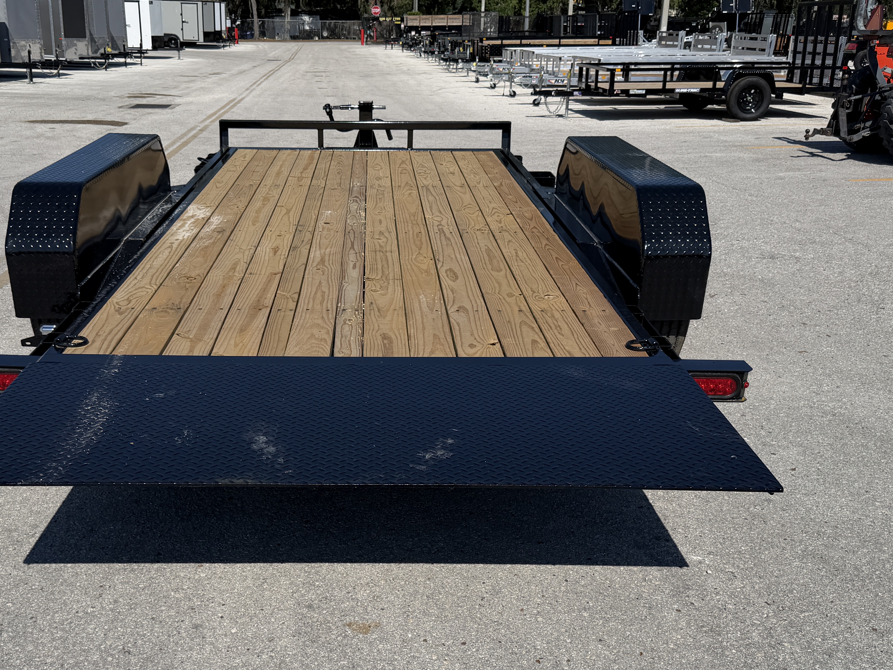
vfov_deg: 38.2
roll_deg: +0.1
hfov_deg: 50.0
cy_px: 447
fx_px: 955
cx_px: 380
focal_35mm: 37
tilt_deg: -23.5
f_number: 1.78
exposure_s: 1/9091
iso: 80
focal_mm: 6.76
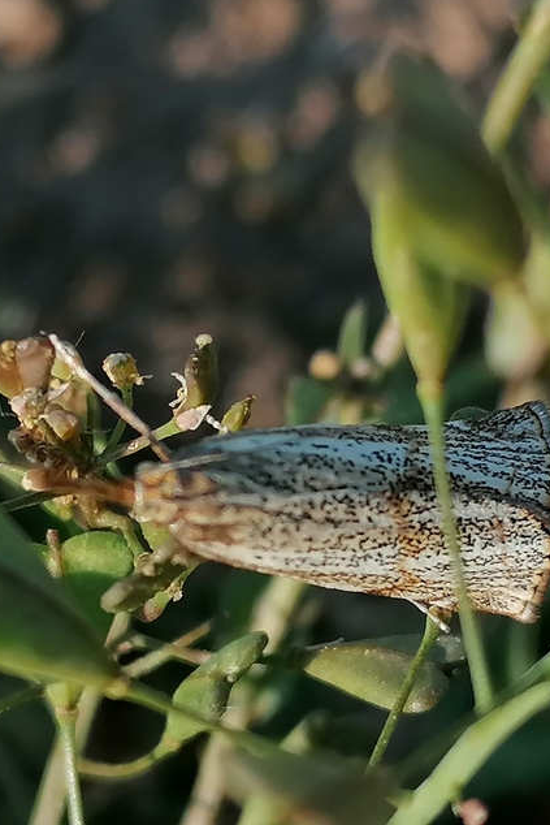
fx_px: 2886
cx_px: 235
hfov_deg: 10.9
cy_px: 410
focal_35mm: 126
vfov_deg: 16.3
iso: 50
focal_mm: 4.75
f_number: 1.8
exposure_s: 1/1058
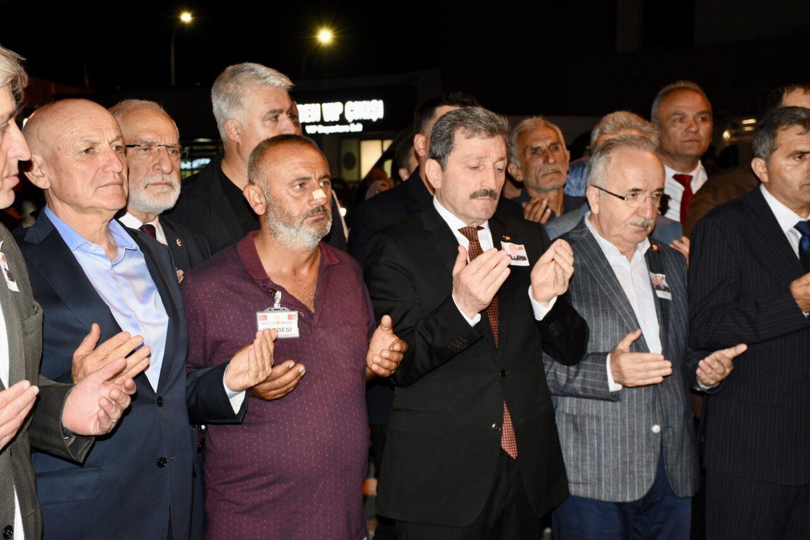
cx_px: 405
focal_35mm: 57
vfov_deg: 23.8
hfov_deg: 35.1
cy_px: 270
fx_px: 1282
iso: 2000
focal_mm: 38
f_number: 6.3
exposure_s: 1/60
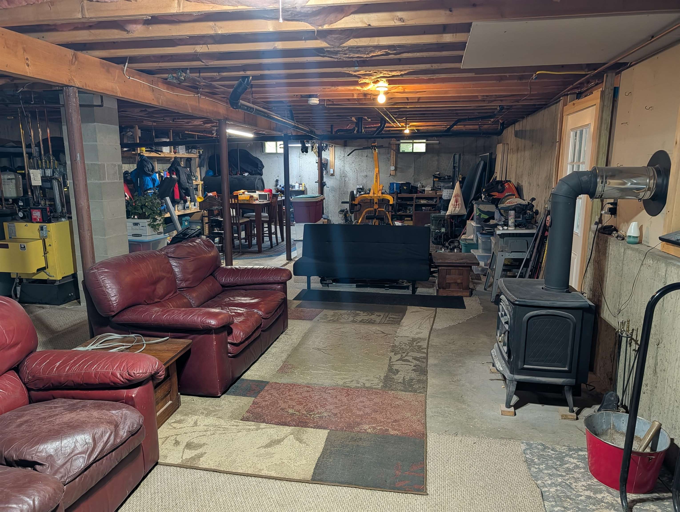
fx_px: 472
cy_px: 256
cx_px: 340
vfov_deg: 56.9
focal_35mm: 24
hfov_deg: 71.5
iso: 322
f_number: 1.68
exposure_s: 1/120
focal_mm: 6.9
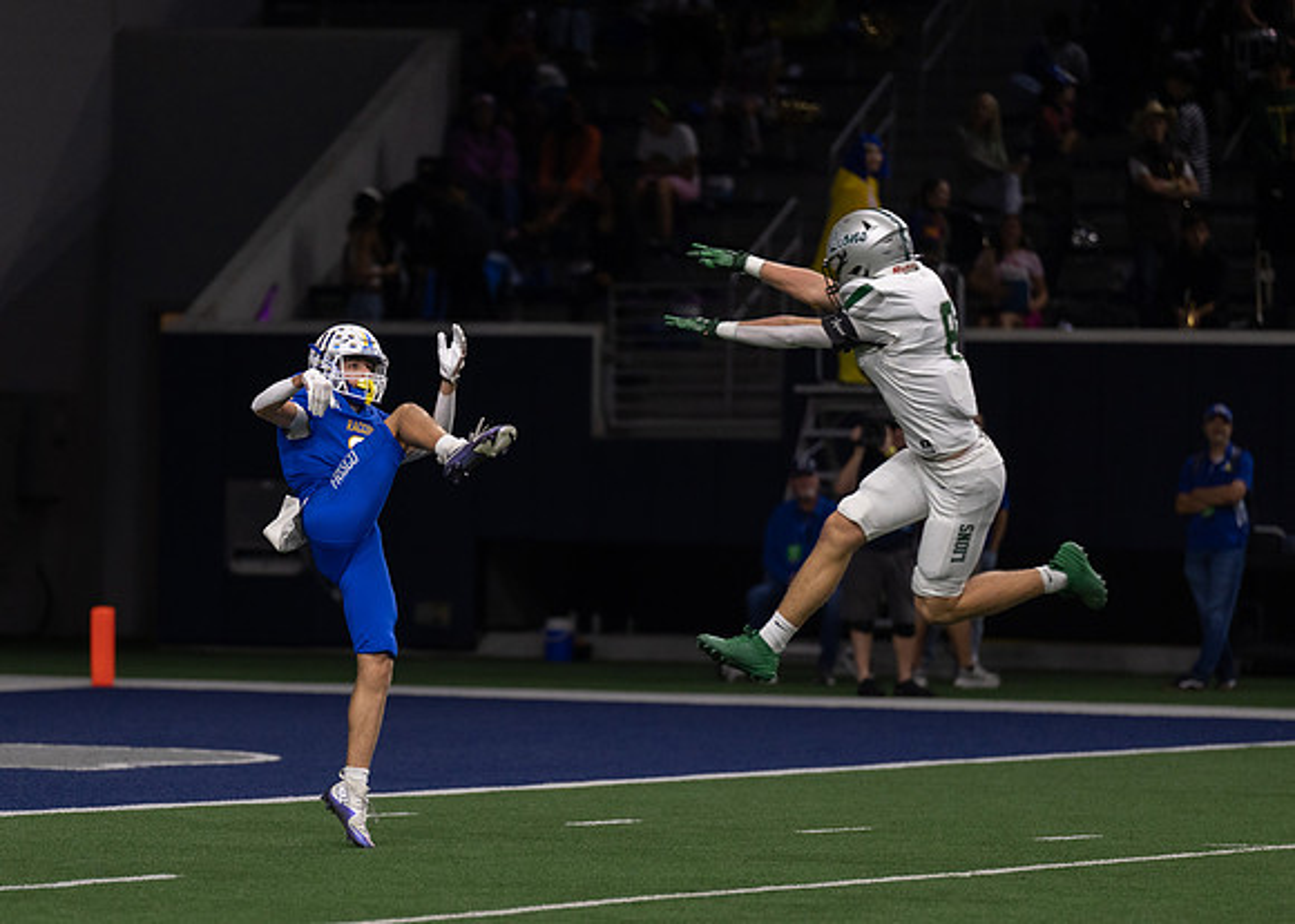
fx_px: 9996
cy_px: 575
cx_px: 445
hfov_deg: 7.4
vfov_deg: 5.3
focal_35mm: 272
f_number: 2.8
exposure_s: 1/1000
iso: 1250
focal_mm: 200
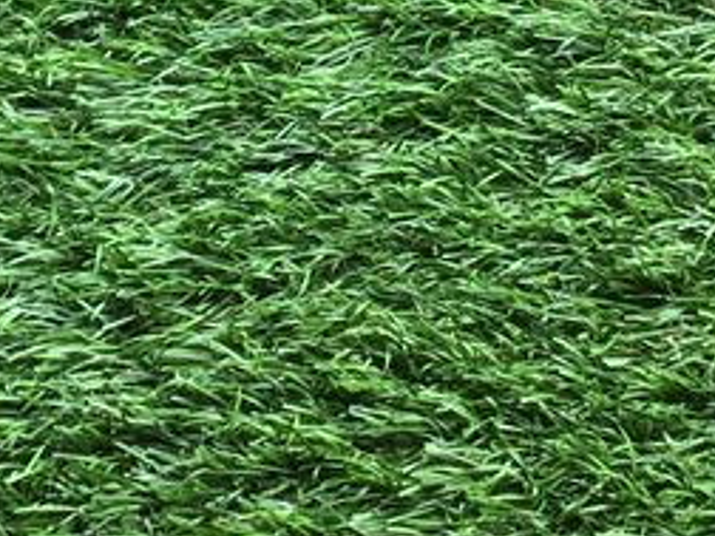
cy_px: -79
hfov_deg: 17.1
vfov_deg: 12.6
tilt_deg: -53.9
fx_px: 2375
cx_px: 253
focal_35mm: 115
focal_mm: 4.15
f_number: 2.2
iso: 40
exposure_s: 1/100
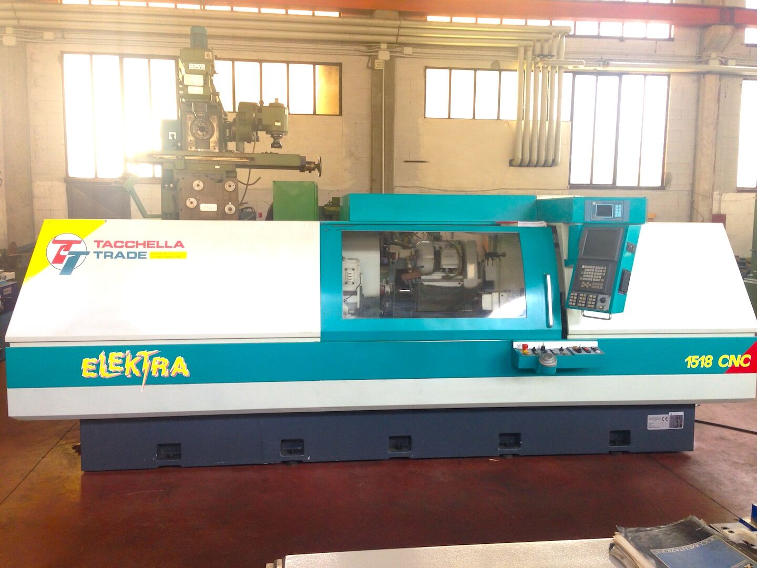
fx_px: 722
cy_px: 284
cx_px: 378
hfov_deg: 55.4
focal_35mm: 33
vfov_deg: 42.9
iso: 64
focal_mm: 4.12
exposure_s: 1/20
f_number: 2.4
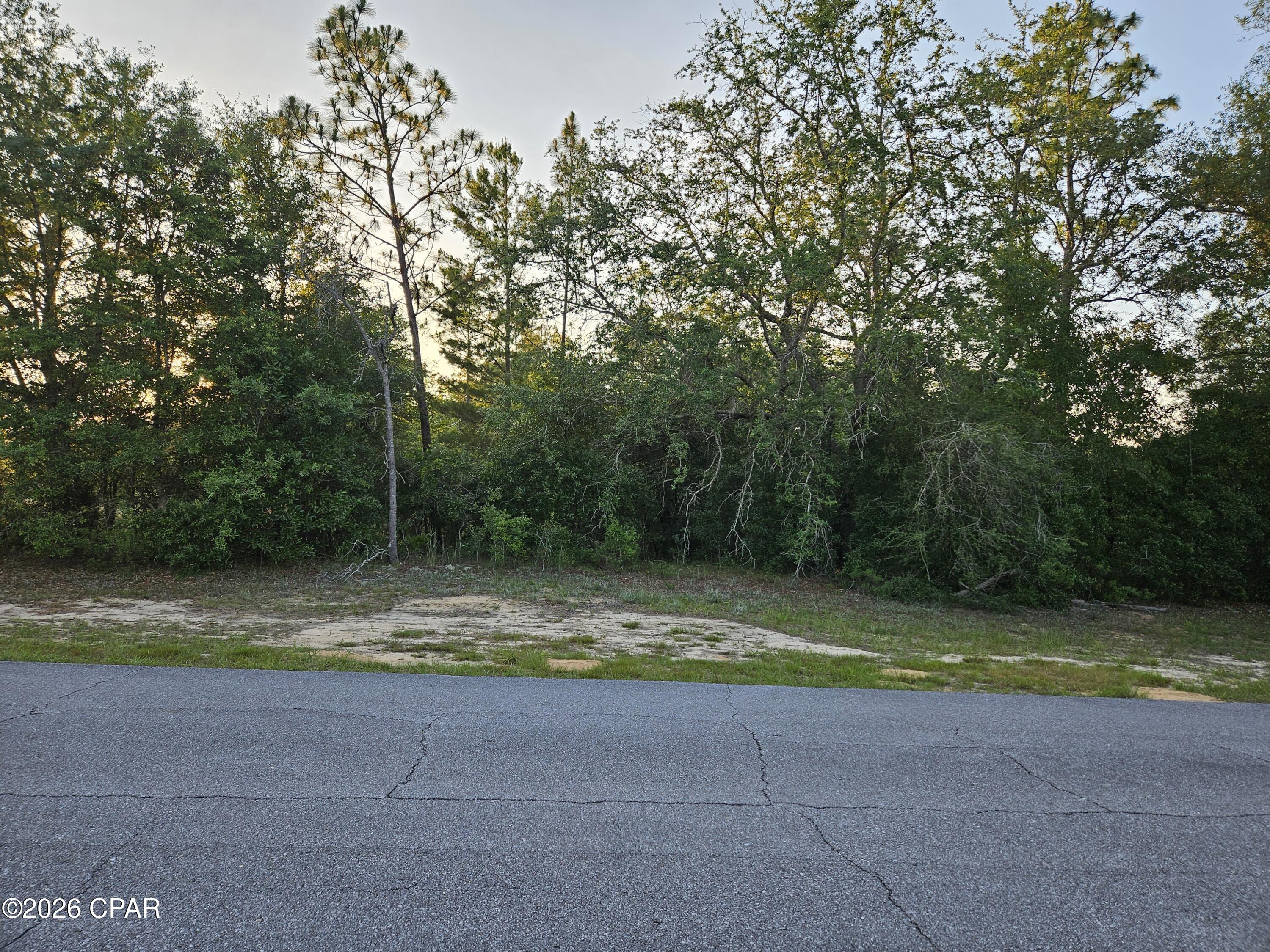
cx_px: 635
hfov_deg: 73.9
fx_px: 844
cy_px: 476
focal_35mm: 23
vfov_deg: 58.9
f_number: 1.8
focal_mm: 5.4
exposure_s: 1/217
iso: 25
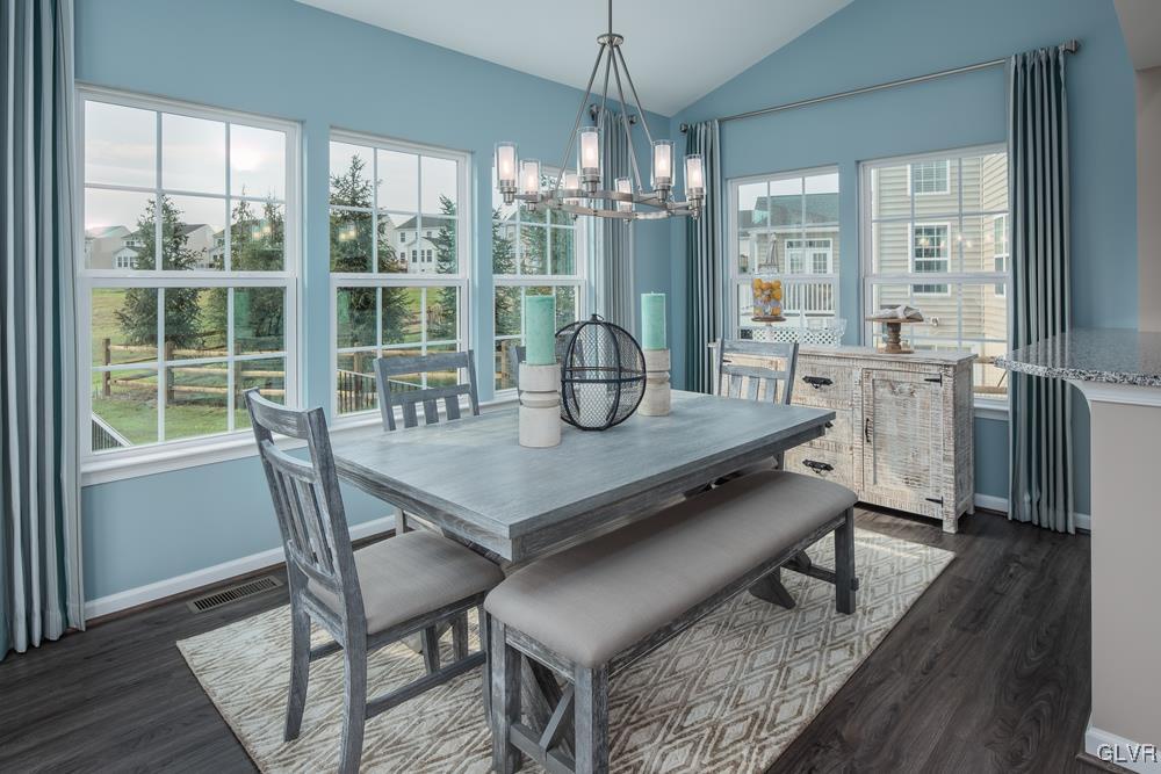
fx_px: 613
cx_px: 580
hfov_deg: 86.9
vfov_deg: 64.6
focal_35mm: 19
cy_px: 387
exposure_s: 1/250
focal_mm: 19
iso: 320
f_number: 9
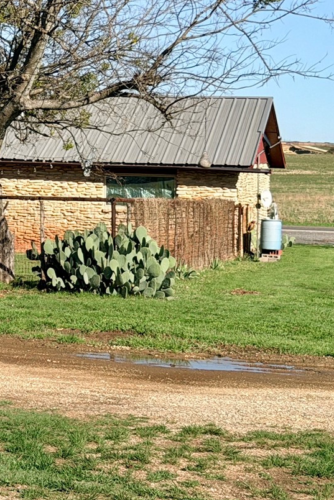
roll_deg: -1.7
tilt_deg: +1.9
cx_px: -292
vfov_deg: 16.0
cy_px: 88
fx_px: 1767
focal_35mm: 127
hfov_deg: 10.1
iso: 64
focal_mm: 6.76
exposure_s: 1/6024
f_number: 1.78
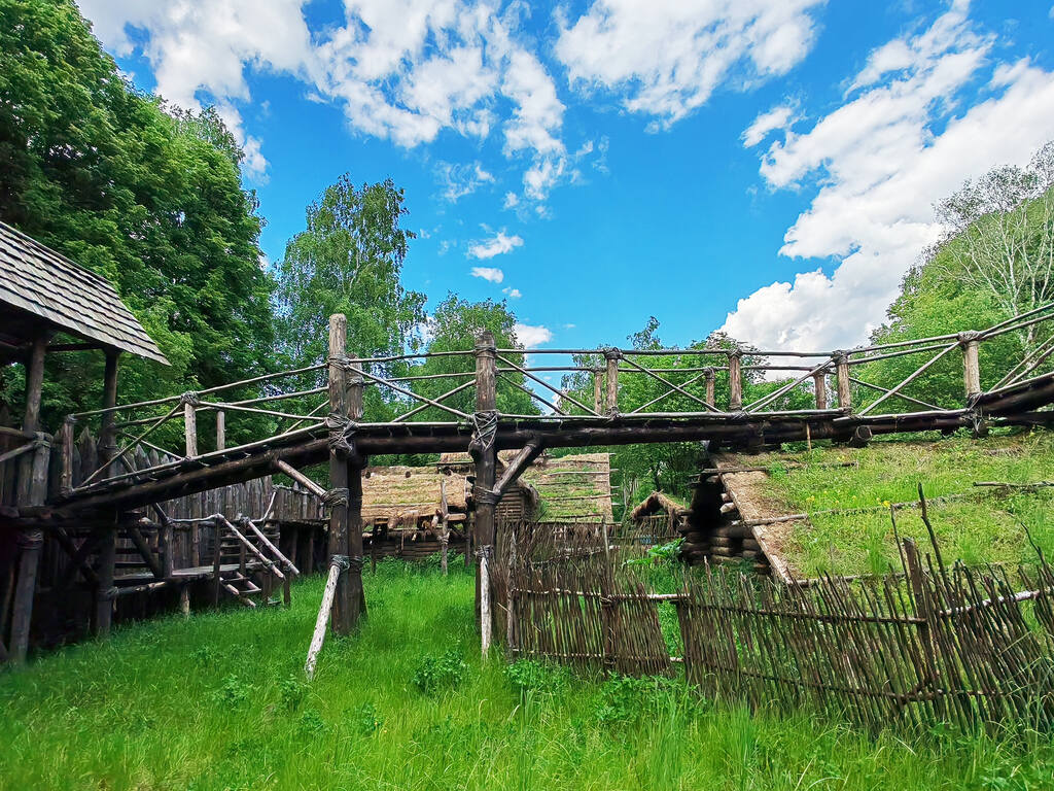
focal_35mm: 18
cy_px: 396
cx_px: 527
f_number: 2.2
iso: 50
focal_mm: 1.96
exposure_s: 1/840
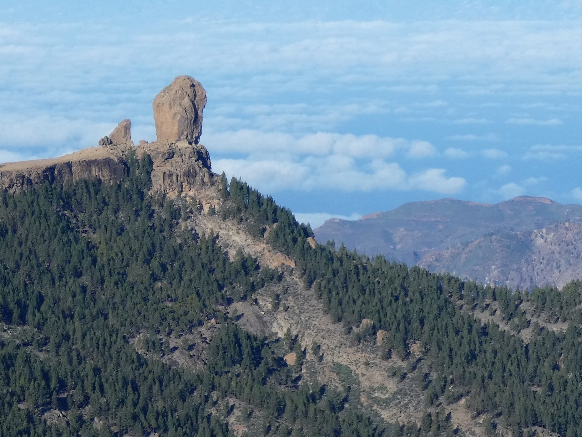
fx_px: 3665
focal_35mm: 218
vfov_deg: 6.8
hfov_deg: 9.1
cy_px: 282
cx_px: 148
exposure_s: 1/640
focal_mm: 19.2
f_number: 4.9
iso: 80
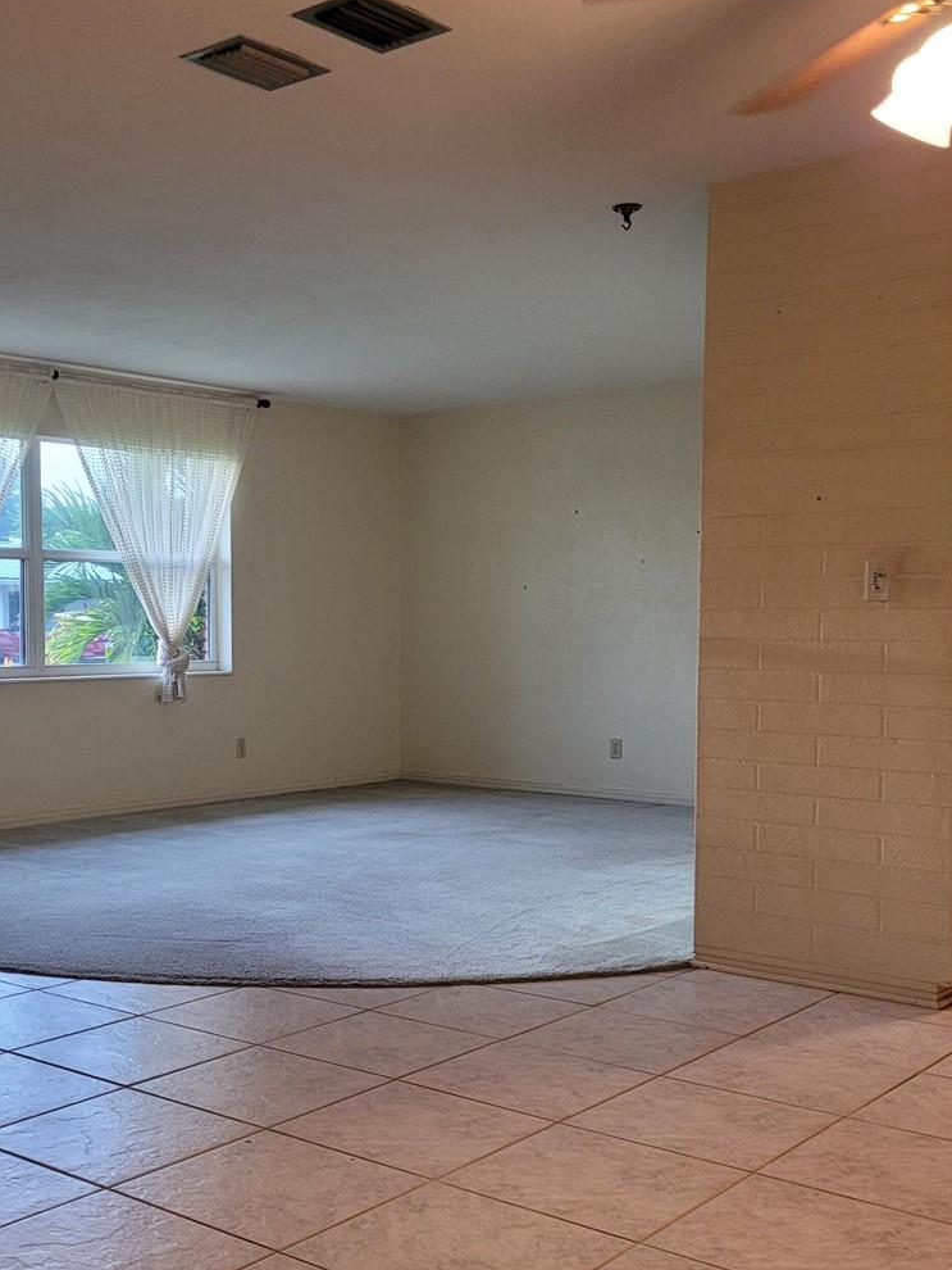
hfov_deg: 34.0
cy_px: 716
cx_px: 306
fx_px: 1539
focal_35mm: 42
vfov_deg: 44.7
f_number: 1.8
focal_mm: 5.4
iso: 250
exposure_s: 1/60
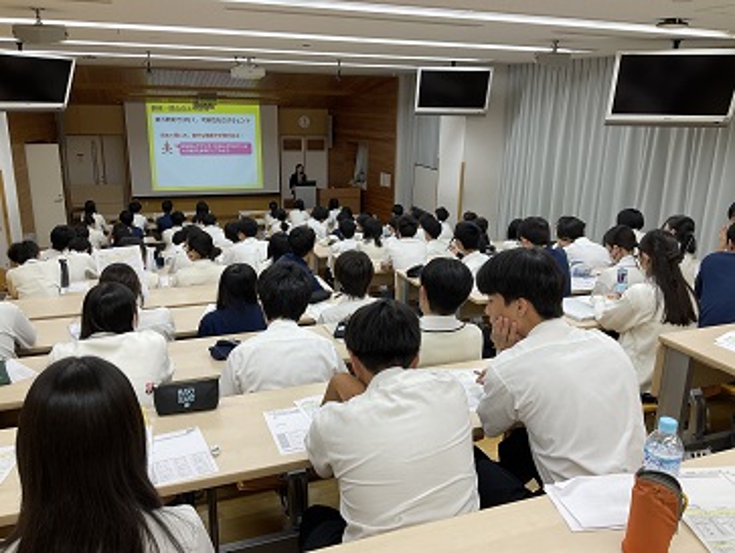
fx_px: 616
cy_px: 276
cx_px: 368
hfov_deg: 61.6
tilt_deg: -16.3
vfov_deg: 48.3
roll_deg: -1.2
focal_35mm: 29
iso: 25
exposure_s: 1/120
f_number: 1.8
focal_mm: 3
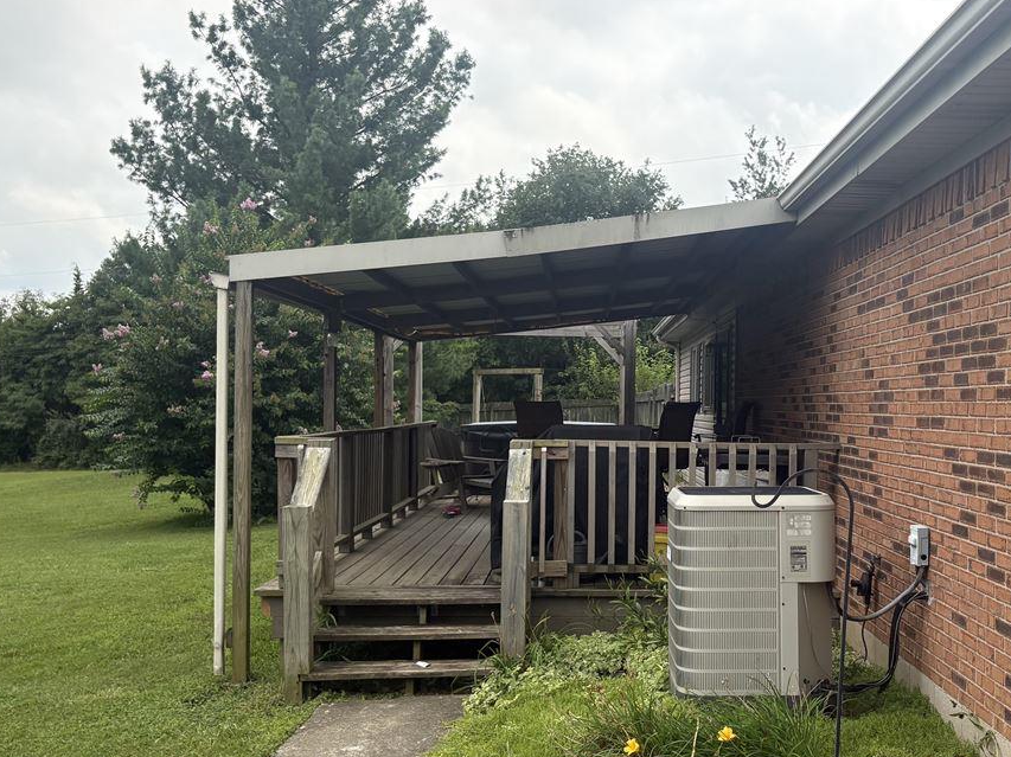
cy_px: 427
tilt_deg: -1.2
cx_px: 612
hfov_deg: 47.6
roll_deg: +0.1
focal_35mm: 39
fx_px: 1139
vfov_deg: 36.7
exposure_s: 1/2747
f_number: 1.6
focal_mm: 5.96
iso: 64
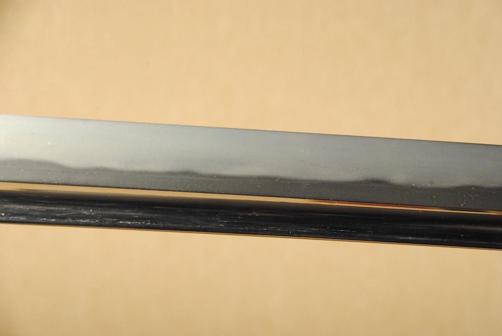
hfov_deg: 10.1
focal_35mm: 202
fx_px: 2827
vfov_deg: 6.8
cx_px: 251
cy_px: 168
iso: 400
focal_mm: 135
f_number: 11
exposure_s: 1/2
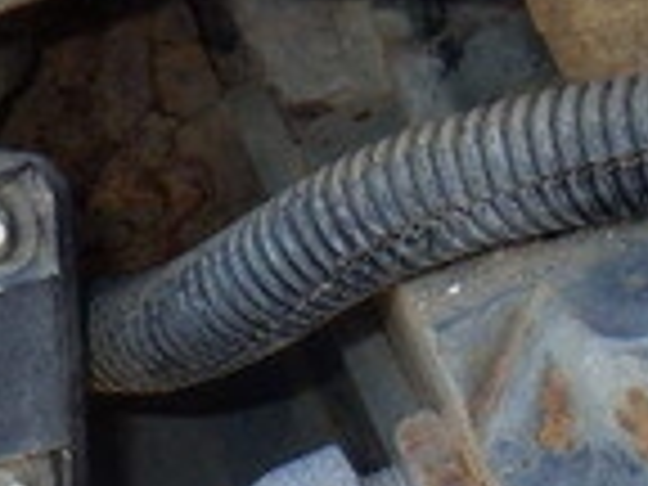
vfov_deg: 10.5
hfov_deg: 13.7
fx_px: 2621
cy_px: 513
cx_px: 792
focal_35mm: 140
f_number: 4.2
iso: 125
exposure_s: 1/125
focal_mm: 7.5
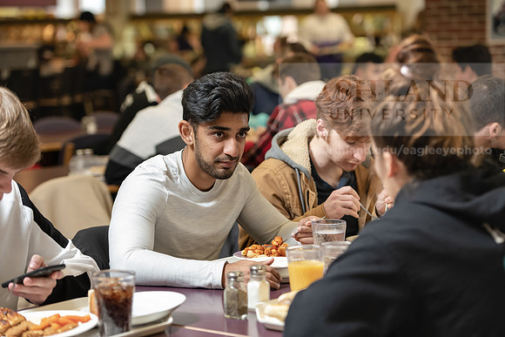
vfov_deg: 13.4
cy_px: 168
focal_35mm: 102
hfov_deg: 20.0
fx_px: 1431
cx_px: 252
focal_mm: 102
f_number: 3.5
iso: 1250
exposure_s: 1/160
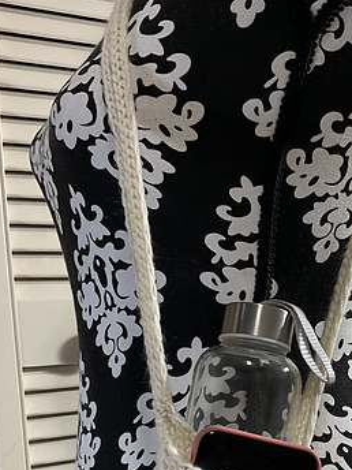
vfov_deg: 33.8
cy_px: 413
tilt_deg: -9.5
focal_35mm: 54
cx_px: 276
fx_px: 732
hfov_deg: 26.6
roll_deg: +1.3
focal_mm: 3
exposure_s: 1/60
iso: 80
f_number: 1.8
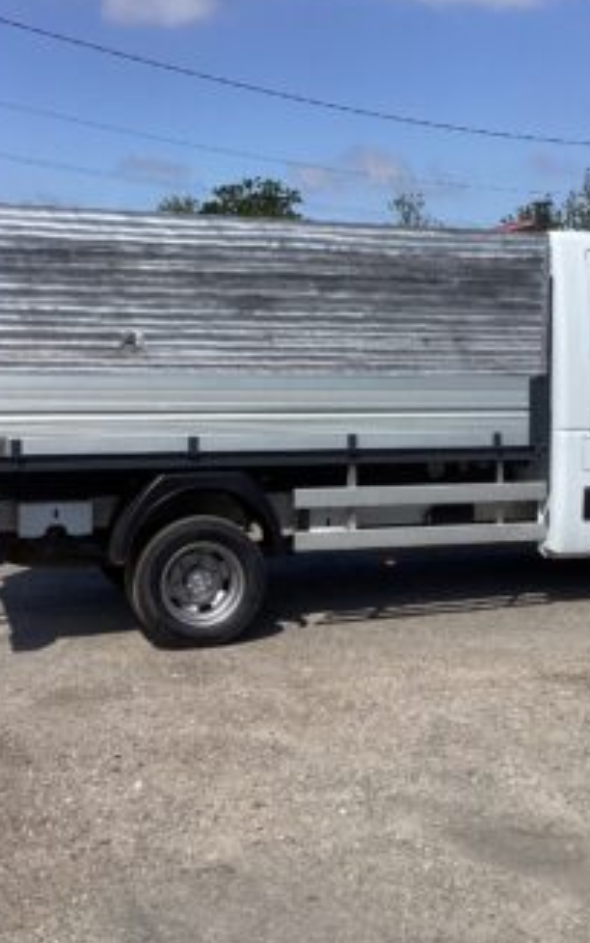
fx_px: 1208
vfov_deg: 42.6
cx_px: 376
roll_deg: -0.7
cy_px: 427
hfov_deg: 27.3
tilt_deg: -2.7
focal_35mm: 47
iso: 25
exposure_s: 1/2146
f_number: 2.4
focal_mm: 3.3
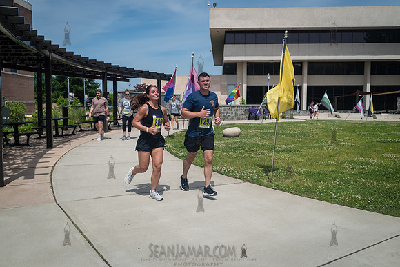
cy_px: 133
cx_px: 196
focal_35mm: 36
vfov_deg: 36.6
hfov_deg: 52.7
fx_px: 404
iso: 200
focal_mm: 35
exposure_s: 1/4000
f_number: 4
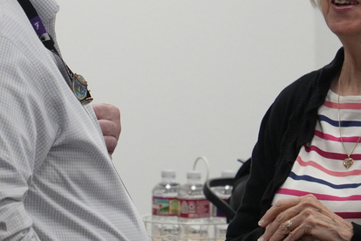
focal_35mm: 522
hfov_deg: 4.0
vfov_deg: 2.6
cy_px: 55
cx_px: 208
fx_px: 5234
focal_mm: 141
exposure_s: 1/250
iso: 2000
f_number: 5
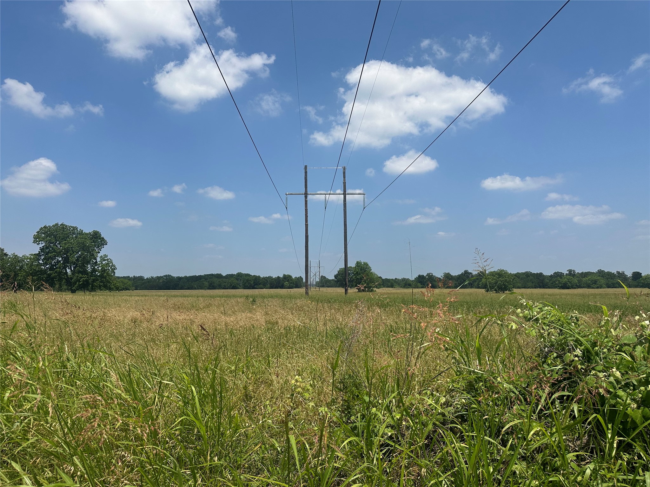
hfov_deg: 71.6
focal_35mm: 24
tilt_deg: +6.1
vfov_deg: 56.8
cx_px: 325
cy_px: 244
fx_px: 451
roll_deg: +0.4
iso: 80
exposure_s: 1/6623
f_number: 1.78
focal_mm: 6.86
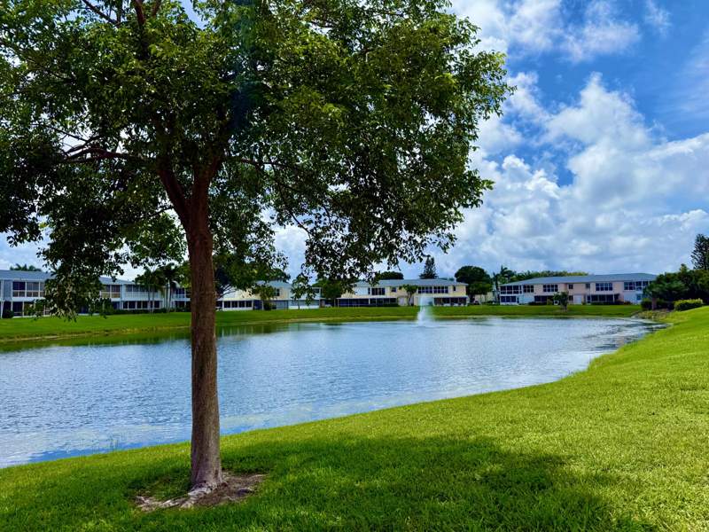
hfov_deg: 71.6
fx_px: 492
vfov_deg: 56.8
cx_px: 354
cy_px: 266
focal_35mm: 24
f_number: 1.78
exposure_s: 1/6173
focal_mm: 6.76
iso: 80
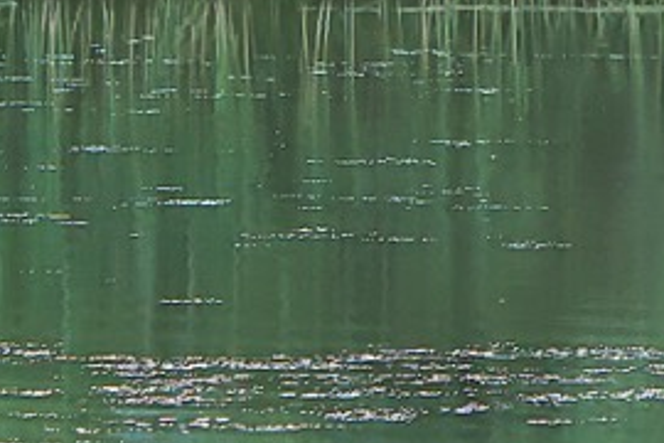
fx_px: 24585
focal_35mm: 1333
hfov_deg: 1.5
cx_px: 1896
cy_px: 116
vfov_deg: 1.0
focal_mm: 200
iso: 1000
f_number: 7.1
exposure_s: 1/640
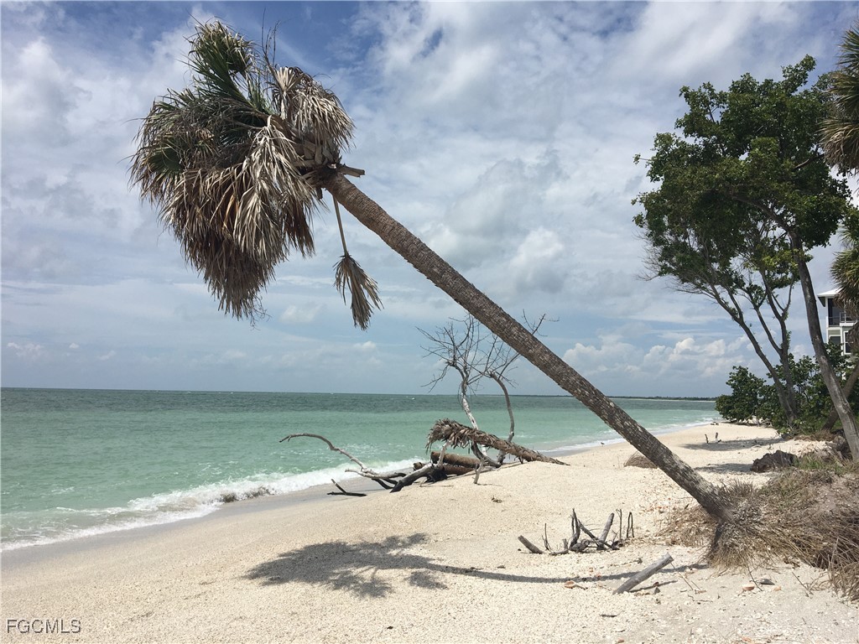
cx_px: 430
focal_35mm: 29
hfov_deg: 61.7
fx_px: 720
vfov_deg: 48.2
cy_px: 322
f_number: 2.2
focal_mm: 4.15
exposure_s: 1/4049
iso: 25
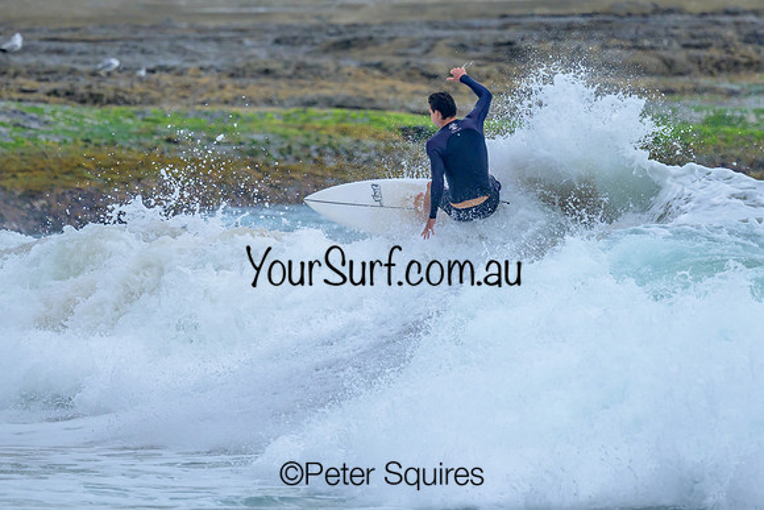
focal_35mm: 1100
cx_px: 475
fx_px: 23341
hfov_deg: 1.9
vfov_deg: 1.3
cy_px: 159
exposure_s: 1/2500
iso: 640
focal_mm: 800
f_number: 6.3
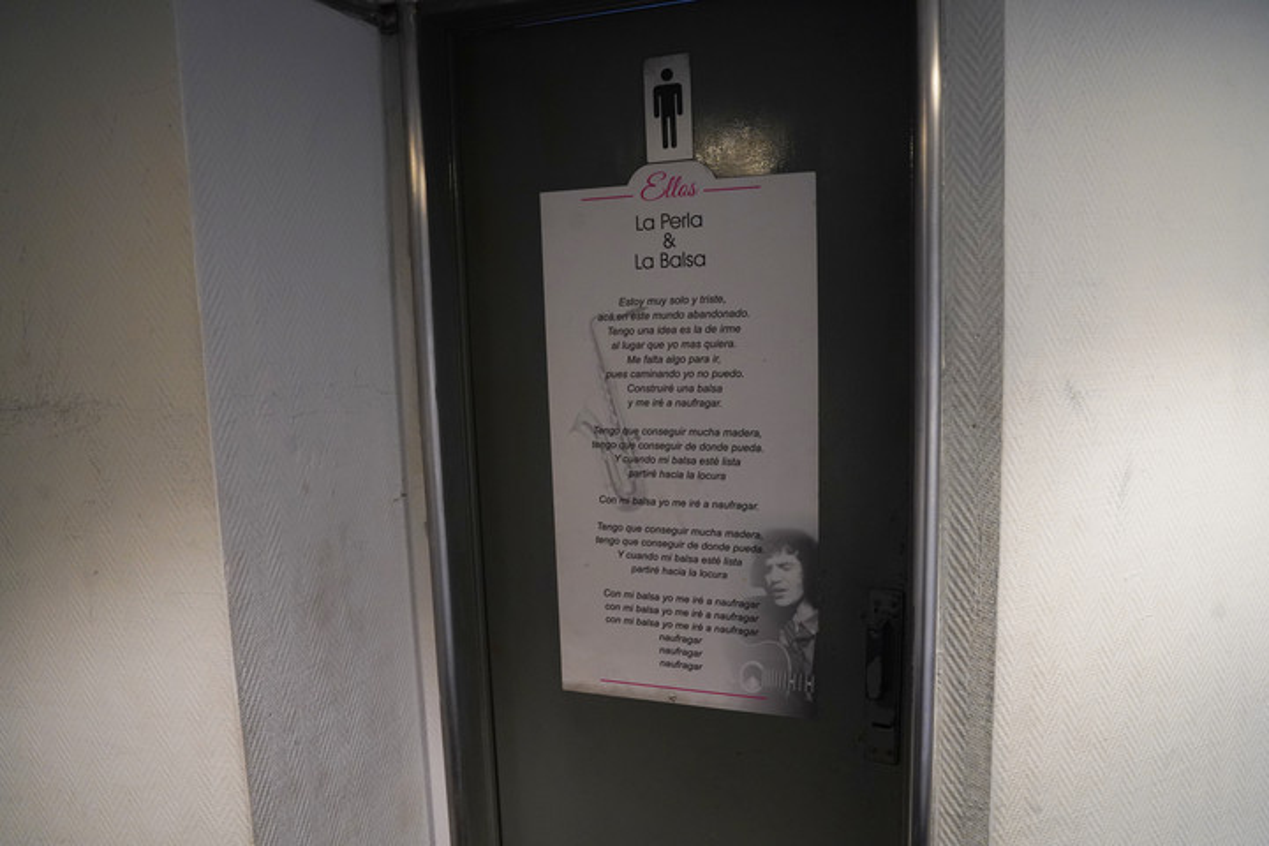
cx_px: 634
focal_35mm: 25
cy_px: 423
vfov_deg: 51.3
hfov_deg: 71.5
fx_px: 881
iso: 3200
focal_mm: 25
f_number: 5.6
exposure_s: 1/30
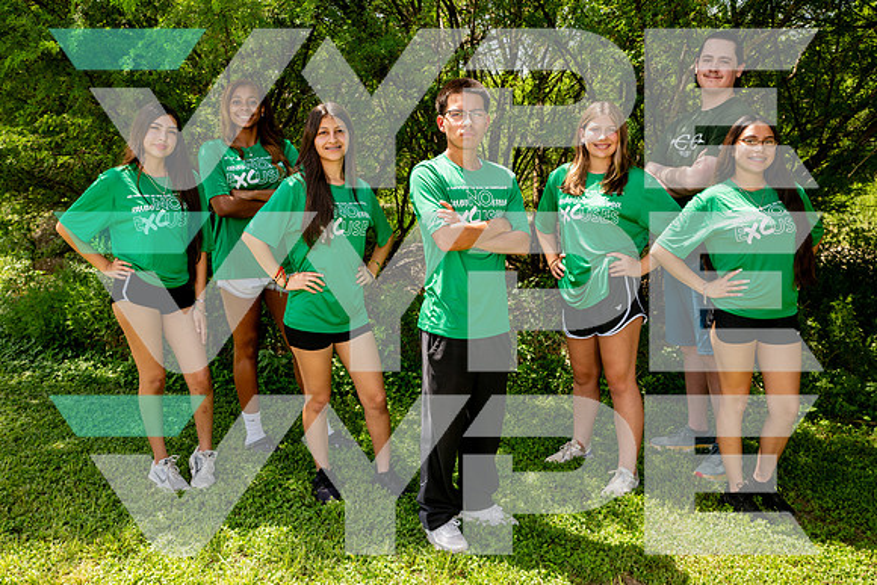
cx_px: 430
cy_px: 290
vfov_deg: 37.3
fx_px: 867
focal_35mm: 36
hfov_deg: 53.6
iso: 200
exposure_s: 1/250
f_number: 7.1
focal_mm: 34
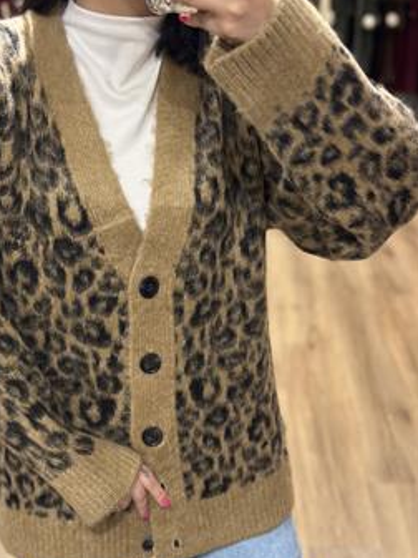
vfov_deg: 32.7
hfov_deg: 24.8
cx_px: 163
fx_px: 950
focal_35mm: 59
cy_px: 311
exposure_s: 1/50
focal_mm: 6.86
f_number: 1.78
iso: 200
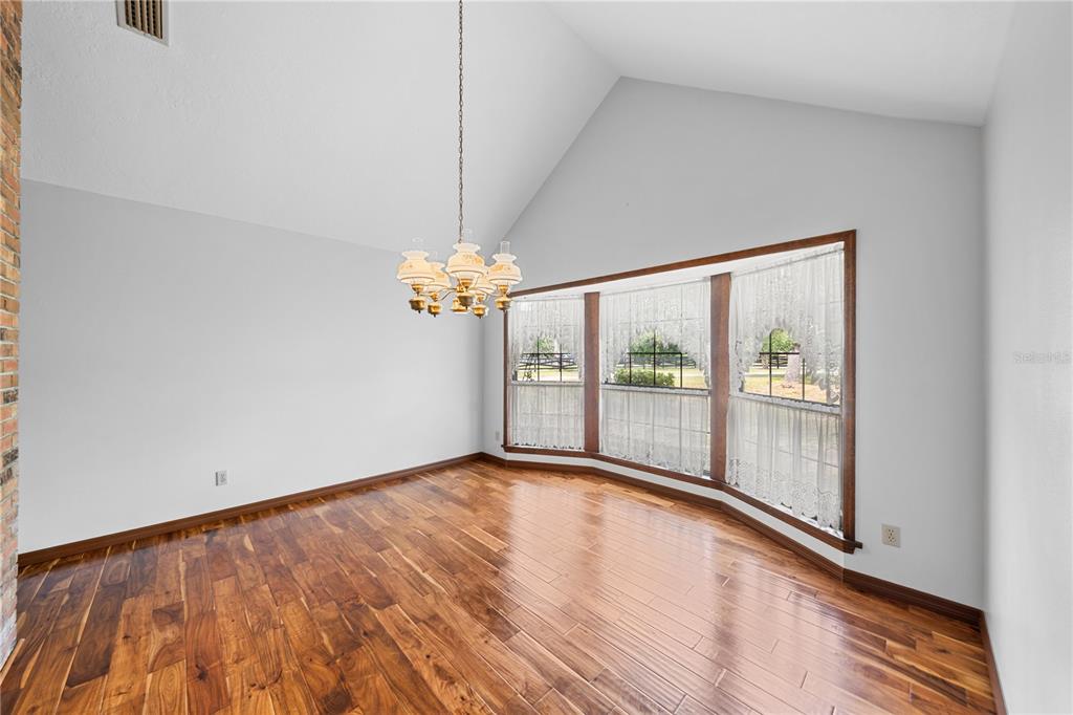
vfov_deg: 90.0
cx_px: 536
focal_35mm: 12
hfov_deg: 112.6
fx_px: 358
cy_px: 358
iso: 100
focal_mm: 12
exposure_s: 1
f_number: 9
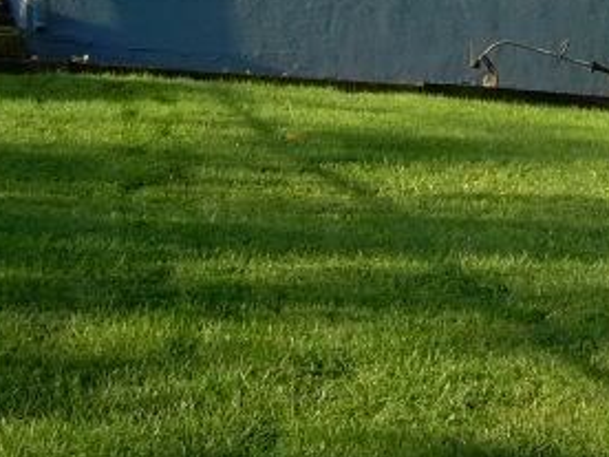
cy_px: -24
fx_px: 1935
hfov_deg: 16.8
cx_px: 816
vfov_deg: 13.2
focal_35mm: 110
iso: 50
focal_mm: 6.3
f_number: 2.8
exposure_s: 1/229
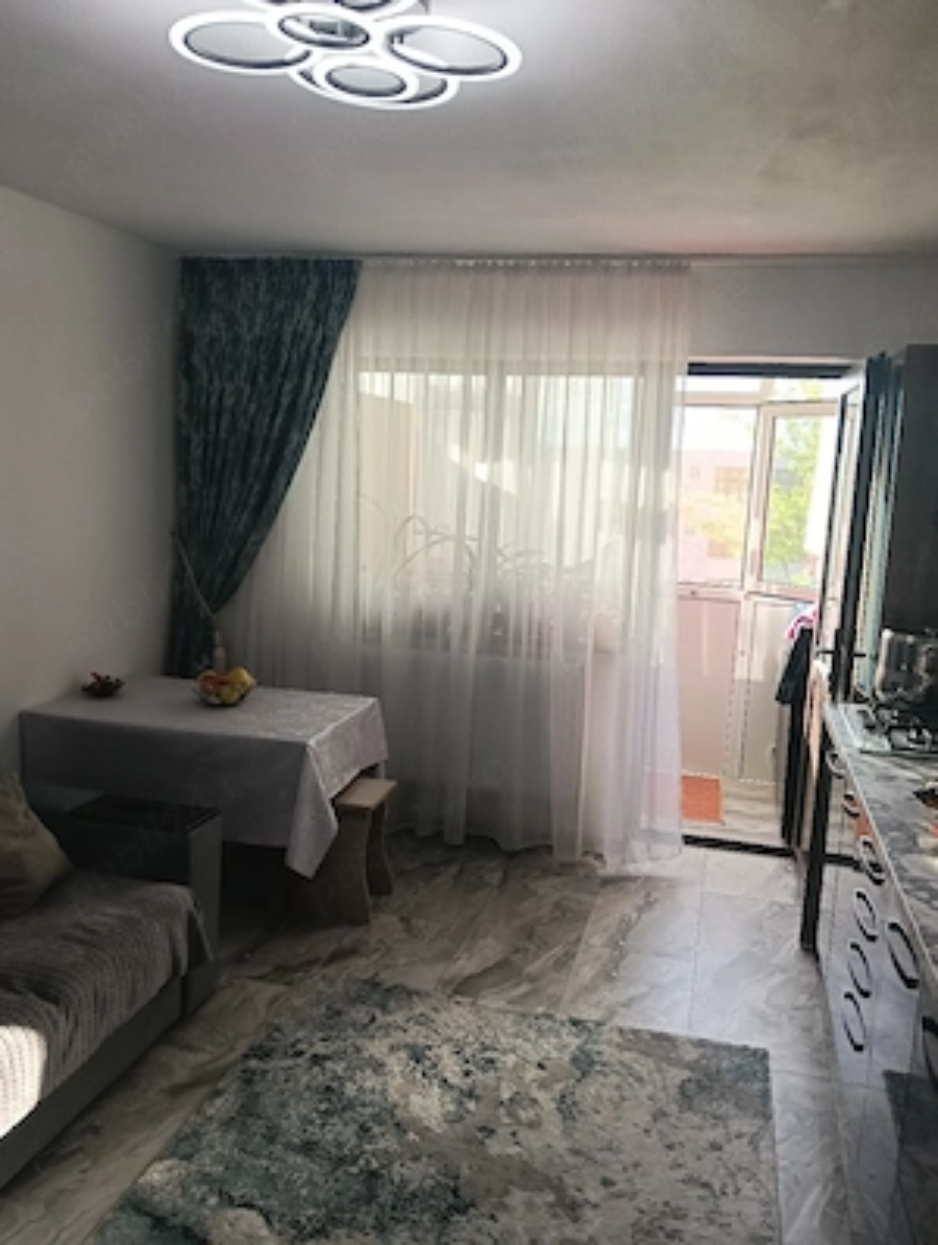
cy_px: 622
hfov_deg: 51.5
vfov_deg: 65.2
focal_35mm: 27
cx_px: 469
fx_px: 972
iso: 80
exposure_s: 1/50.3
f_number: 1.8
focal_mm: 3.98
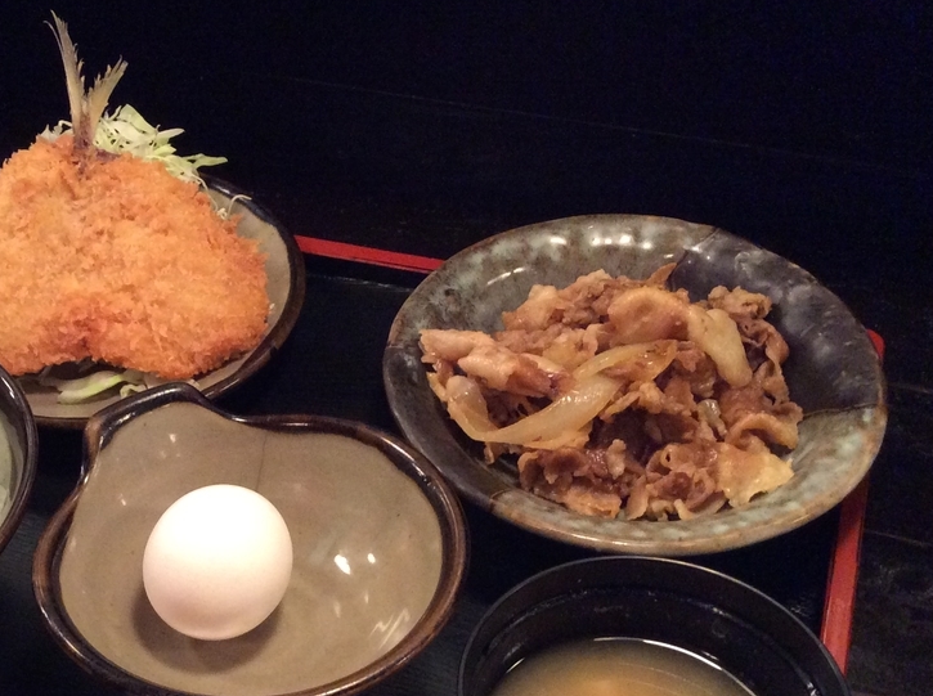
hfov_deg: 35.5
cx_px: 239
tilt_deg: -49.0
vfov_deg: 27.1
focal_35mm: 53
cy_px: 521
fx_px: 1426
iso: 320
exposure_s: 1/24
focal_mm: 3.3
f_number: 2.4
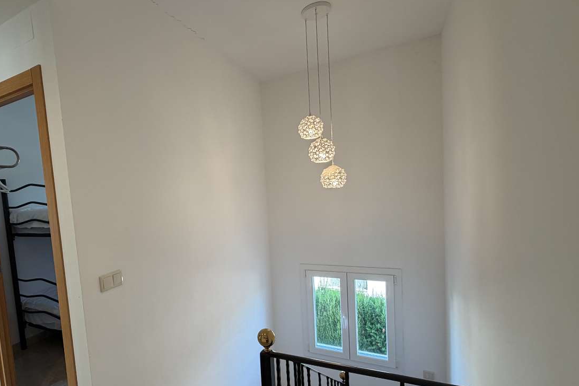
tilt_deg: -5.4
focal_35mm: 20
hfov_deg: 81.9
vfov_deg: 61.7
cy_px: 220
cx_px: 206
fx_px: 322
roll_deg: +4.2
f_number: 2.2
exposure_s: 1/100
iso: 100
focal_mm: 2.22
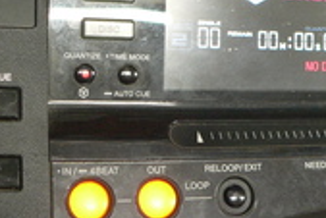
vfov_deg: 16.1
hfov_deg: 24.0
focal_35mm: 84
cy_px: 16
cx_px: 230
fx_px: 761
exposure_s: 1/13
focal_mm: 6
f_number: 2.8
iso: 200
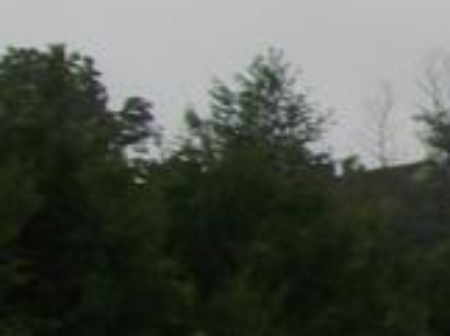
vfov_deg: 5.6
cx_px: 1594
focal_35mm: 267
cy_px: 222
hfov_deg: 6.4
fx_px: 3466
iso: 80
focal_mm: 6
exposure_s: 1/250
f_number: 2.7
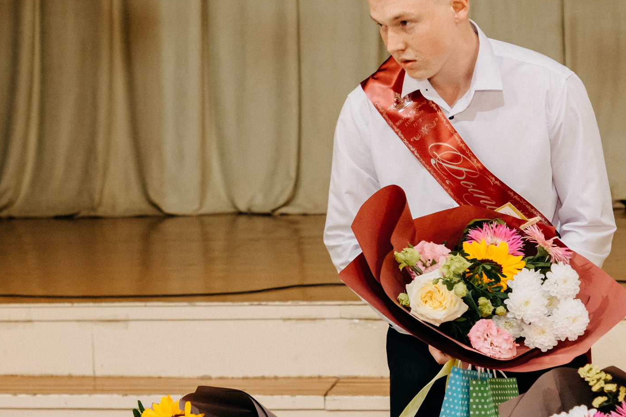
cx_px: 340
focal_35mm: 82
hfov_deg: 24.8
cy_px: 240
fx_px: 1426
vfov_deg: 16.6
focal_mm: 28.3
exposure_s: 1/160
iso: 1250
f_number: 2.8
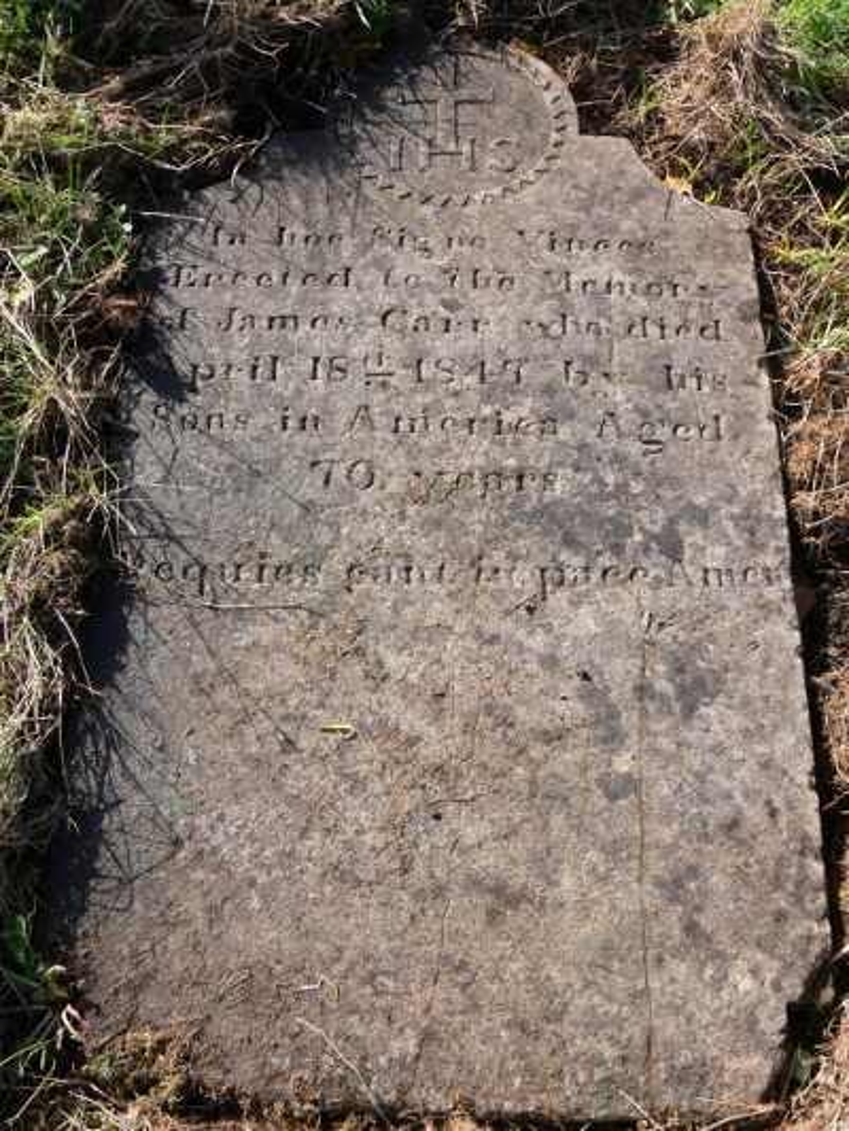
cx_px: 424
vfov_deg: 52.6
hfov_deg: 40.7
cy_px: 566
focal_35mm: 35
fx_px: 1144
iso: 80
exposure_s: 1/125
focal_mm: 7.4
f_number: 5.6
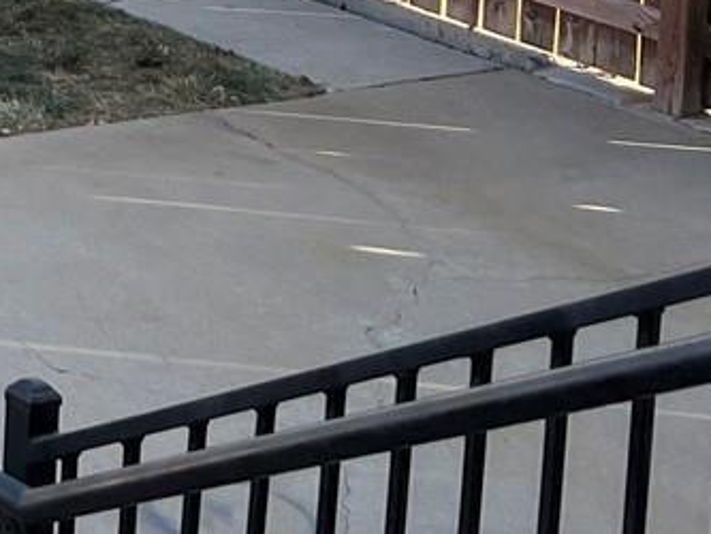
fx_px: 2568
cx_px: -692
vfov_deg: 11.0
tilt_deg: -7.0
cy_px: -455
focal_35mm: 125
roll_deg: -0.8
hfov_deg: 13.6
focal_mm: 5.7
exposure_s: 1/763
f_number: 1.5
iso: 50
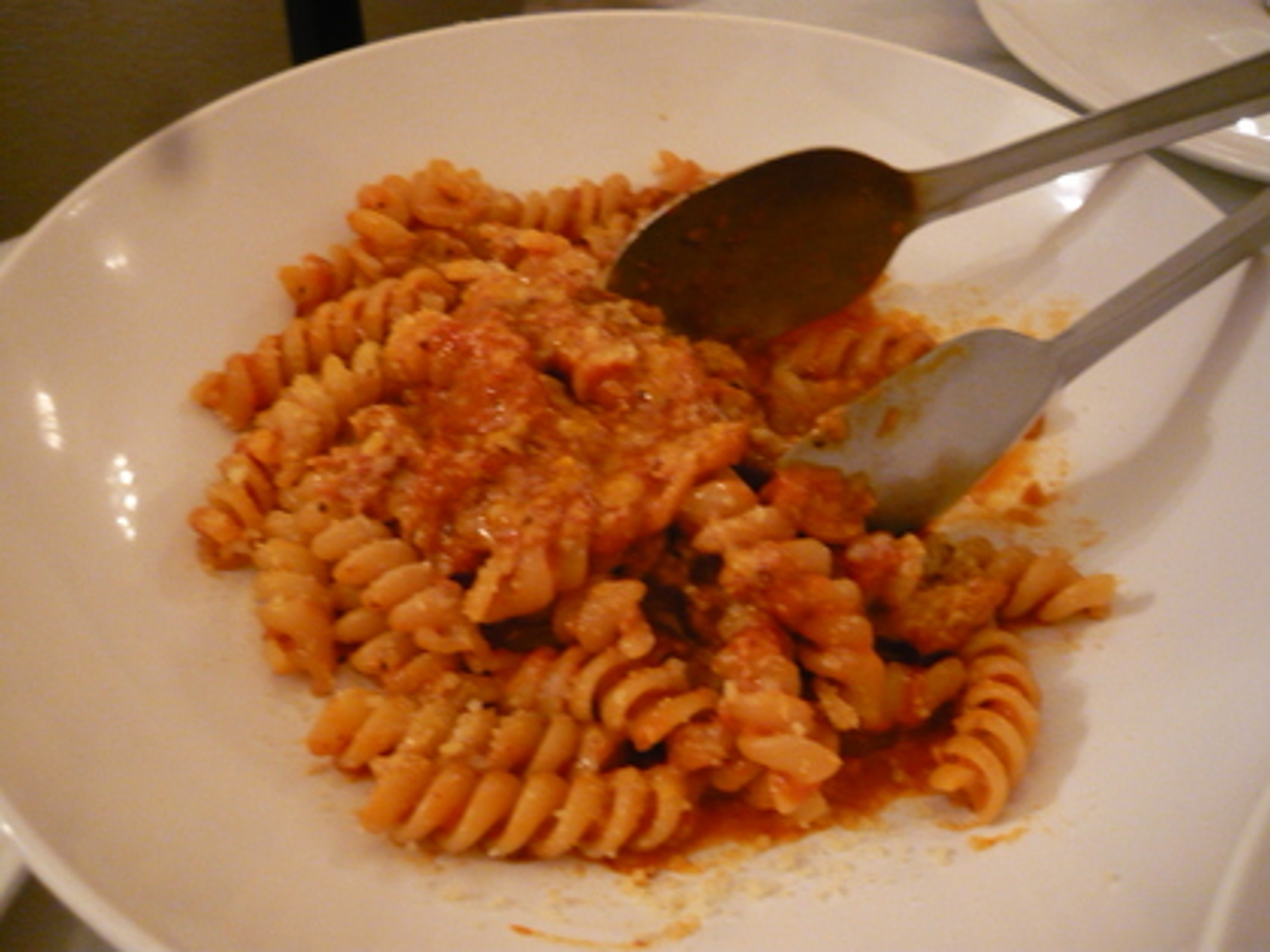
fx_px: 1211
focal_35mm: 33
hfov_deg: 55.4
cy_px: 476
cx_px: 635
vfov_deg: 42.9
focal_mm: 5.5
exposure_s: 1/13
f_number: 2.8
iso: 400
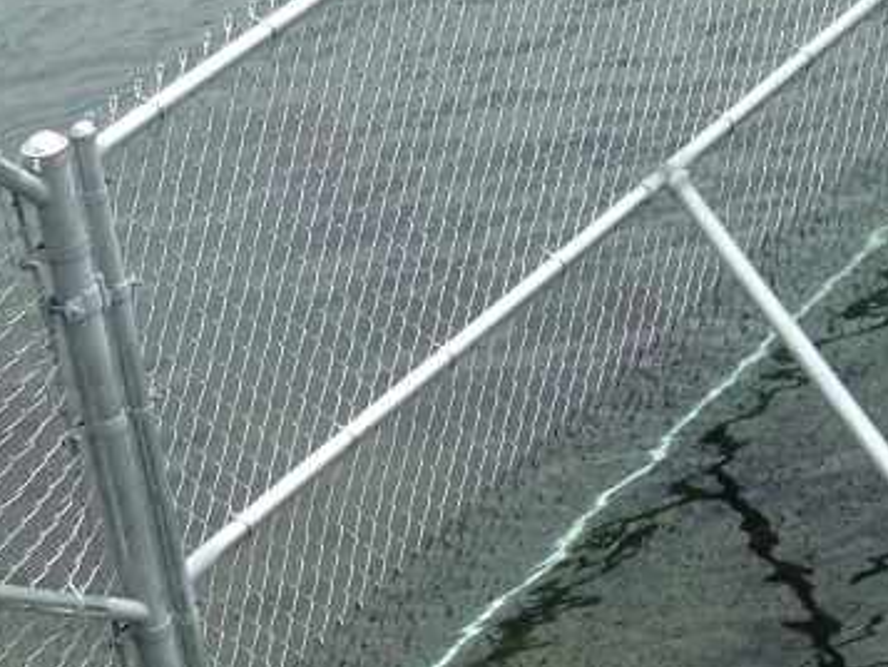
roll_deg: +20.1
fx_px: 3413
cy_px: 555
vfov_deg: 11.1
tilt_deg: -24.6
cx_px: -572
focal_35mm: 133
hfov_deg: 13.6
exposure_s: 1/1261
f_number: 2.4
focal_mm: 4.12
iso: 50
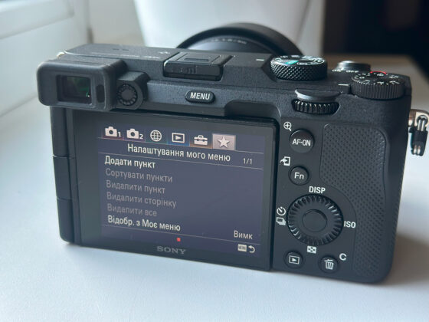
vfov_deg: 30.3
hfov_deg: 39.7
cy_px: 161
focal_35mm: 48
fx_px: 595
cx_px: 214
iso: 100
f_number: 1.78
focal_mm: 6.86
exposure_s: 1/121
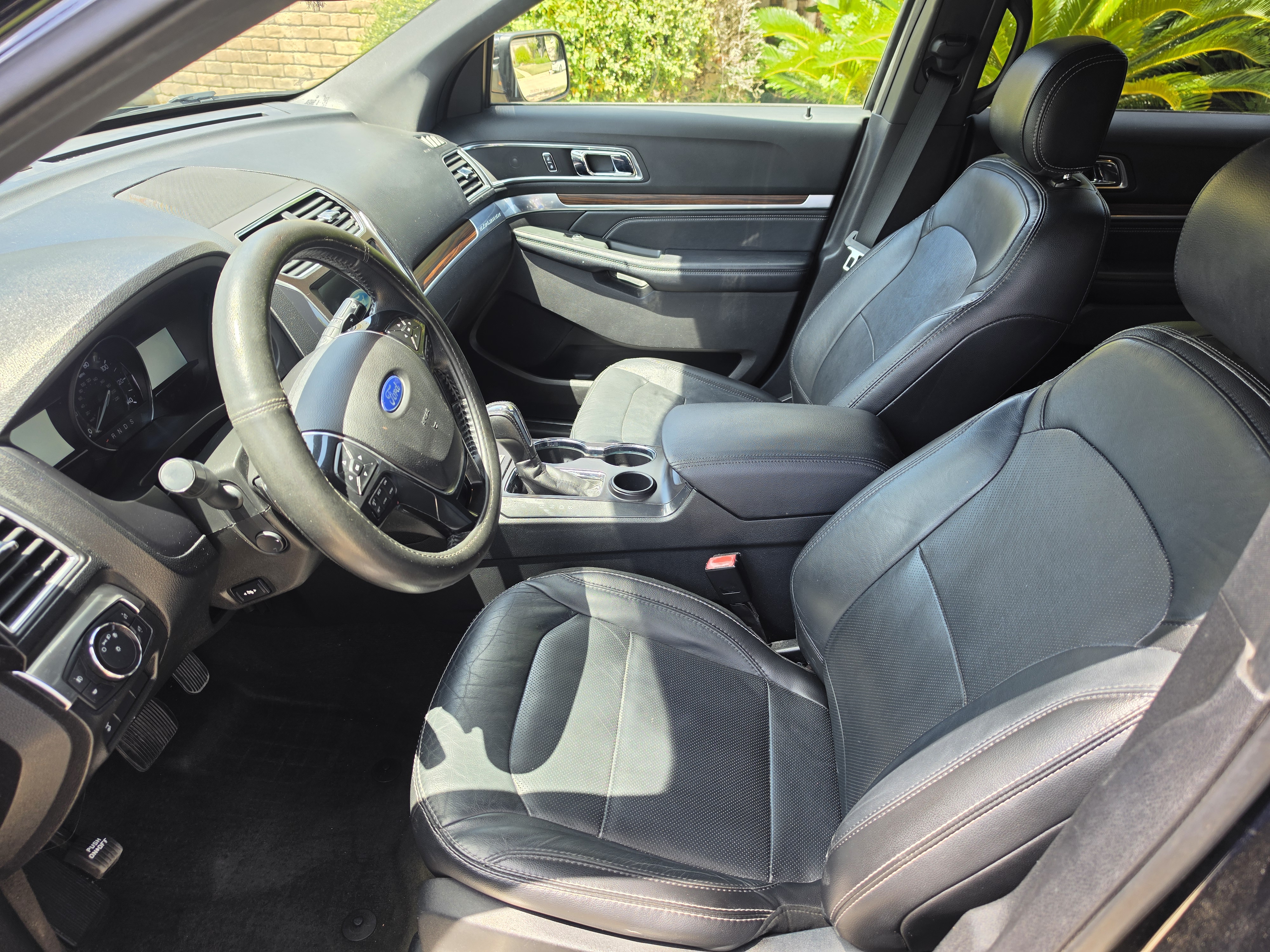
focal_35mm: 23
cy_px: 476
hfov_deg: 73.9
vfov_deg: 58.9
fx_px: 844
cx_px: 635
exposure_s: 1/180
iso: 20
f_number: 1.4
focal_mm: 6.5
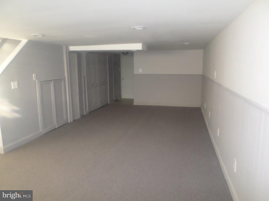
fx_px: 194
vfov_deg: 54.9
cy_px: 100
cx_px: 134
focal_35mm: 25
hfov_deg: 69.4
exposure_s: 1/30
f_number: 2.5
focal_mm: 4.5
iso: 320
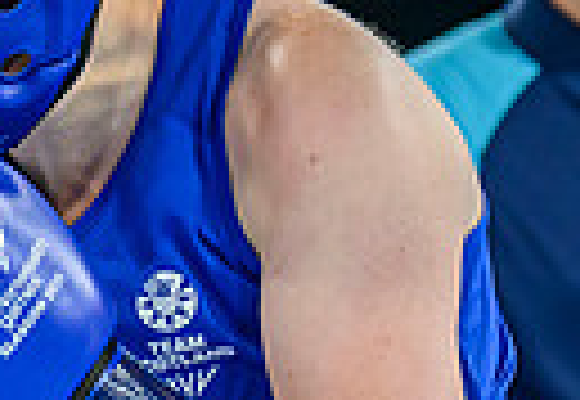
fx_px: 7377
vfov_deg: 3.1
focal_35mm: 453
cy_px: -32
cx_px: -102
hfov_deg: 4.5
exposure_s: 1/1600
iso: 2000
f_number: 3.2
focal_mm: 77
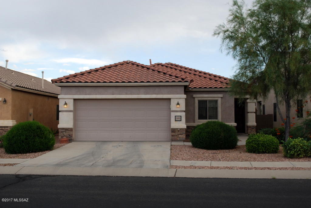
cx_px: 156
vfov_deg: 29.9
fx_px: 389
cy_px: 104
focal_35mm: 45
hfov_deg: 43.6
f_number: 5.6
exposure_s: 1/125
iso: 100
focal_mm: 30
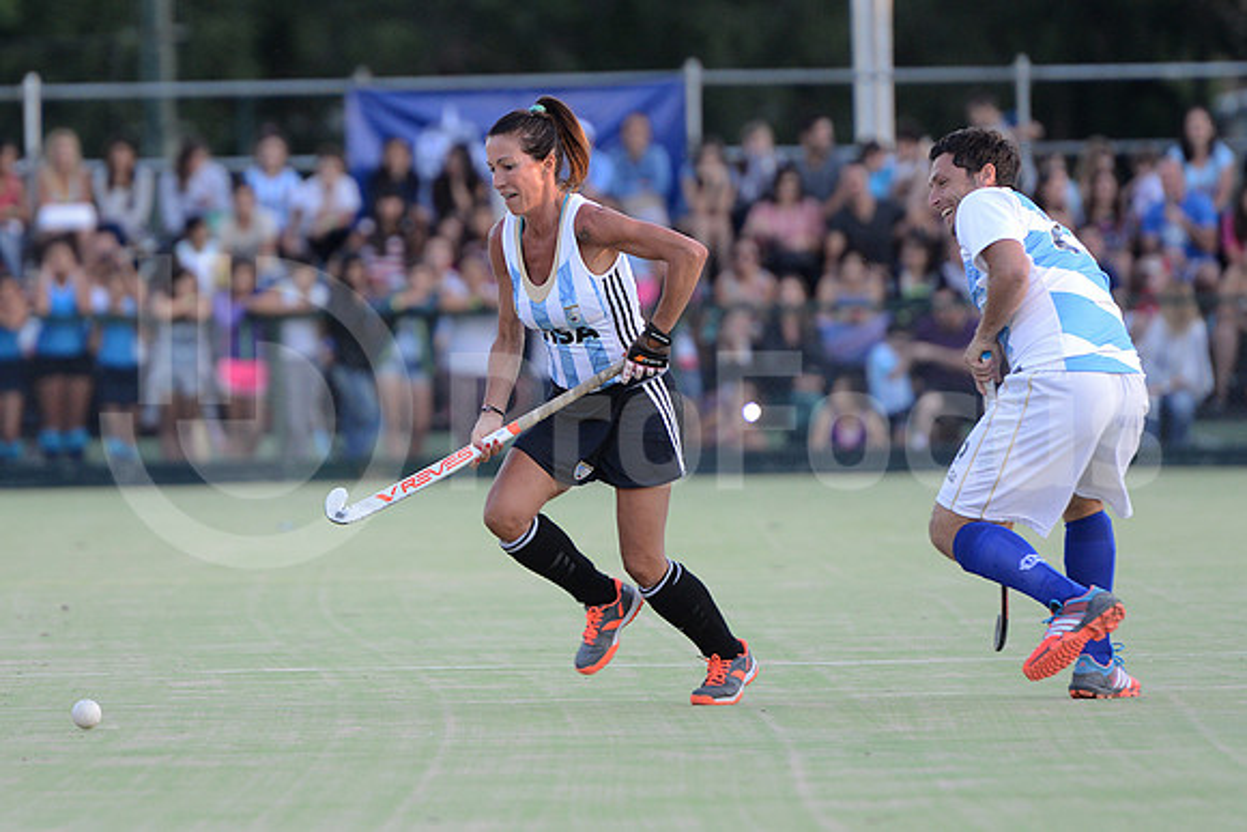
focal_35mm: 270
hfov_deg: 7.6
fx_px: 9354
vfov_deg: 5.1
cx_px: 624
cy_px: 416
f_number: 4
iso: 1250
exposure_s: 1/500
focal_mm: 270
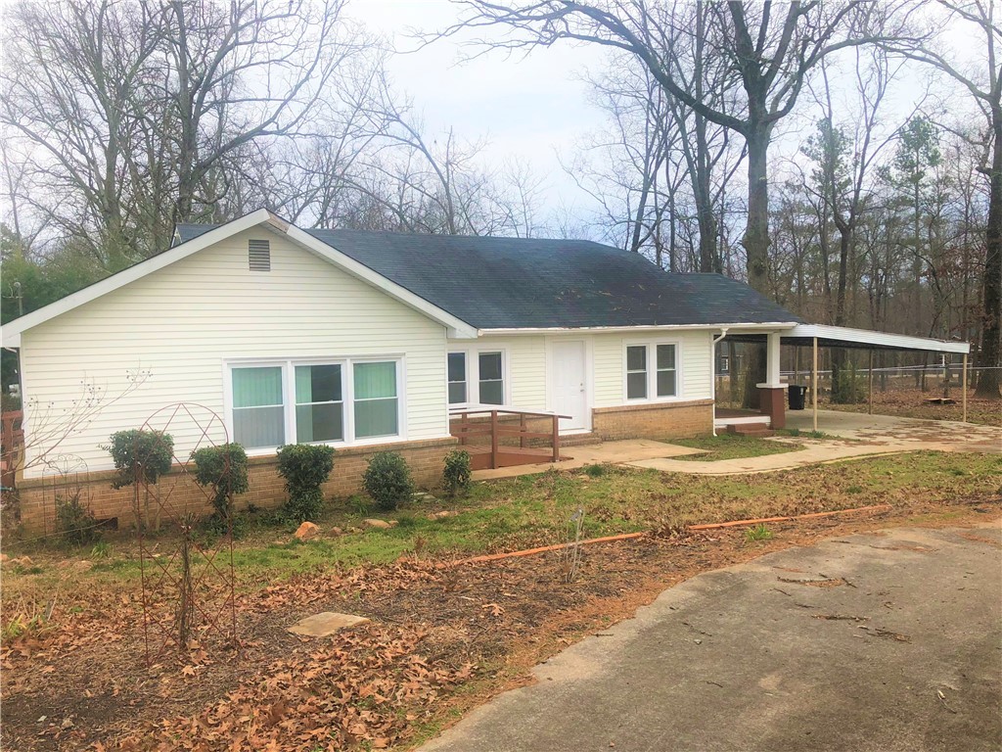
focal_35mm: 29
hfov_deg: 61.7
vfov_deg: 48.2
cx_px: 501
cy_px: 376
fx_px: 839
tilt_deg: -2.3
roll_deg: +0.8
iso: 20
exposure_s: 1/1000
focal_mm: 3.99
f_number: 1.8
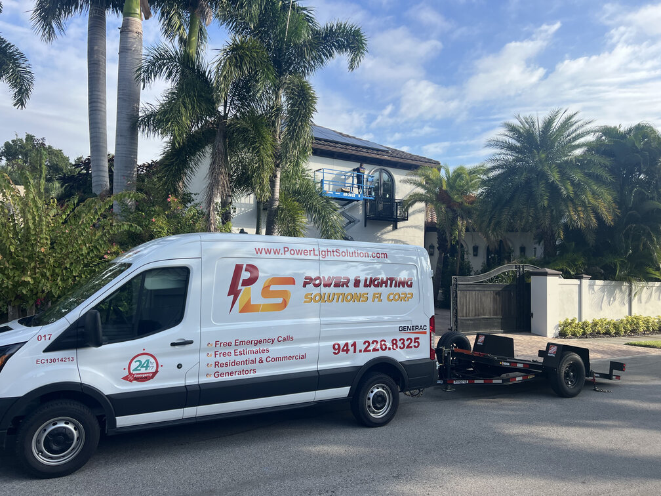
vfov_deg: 53.1
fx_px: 496
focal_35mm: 26
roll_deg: -1.7
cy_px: 248
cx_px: 330
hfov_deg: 67.3
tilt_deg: +2.8
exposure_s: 1/2123
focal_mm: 5.7
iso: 50
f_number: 1.5
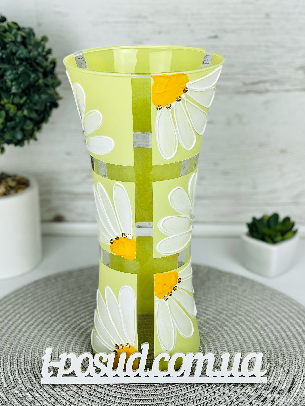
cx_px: 147
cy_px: 192
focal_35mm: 61
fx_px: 717
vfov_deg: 31.7
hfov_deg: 24.0
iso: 20
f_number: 2
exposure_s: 1/242
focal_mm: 6
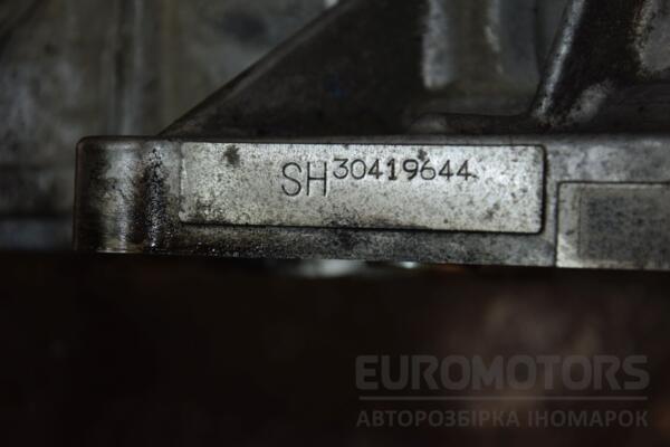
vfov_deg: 13.8
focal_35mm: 99
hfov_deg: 20.6
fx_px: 1842
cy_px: 224
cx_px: 335
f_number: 5.3
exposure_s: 1/60
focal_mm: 66
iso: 800
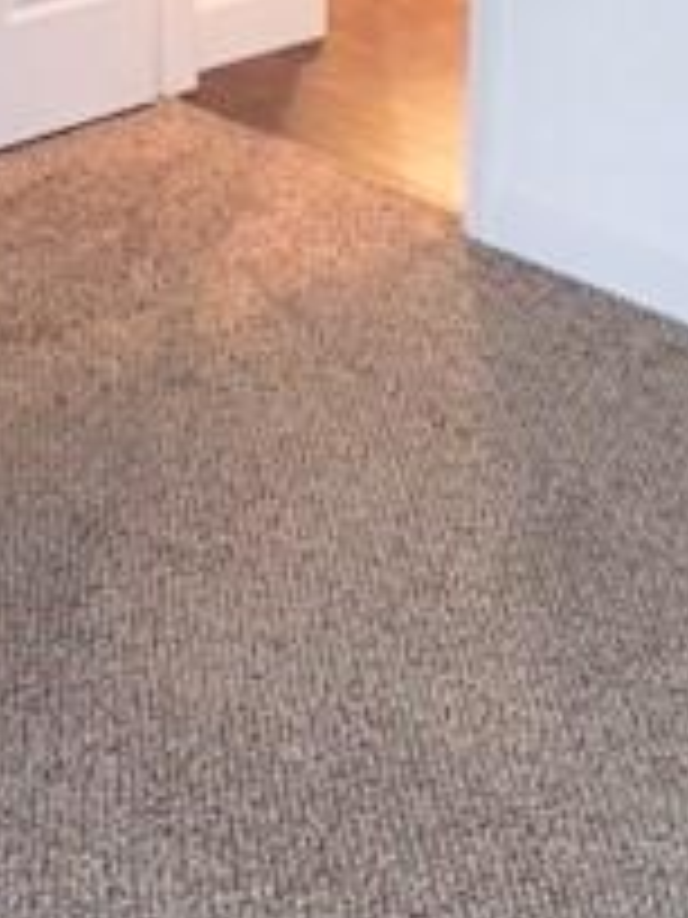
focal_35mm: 91
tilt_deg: -11.5
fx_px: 2412
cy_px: -184
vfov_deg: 20.2
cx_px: 13
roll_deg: +1.9
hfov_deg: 15.9
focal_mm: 4.15
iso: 80
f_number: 2.2
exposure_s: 1/15
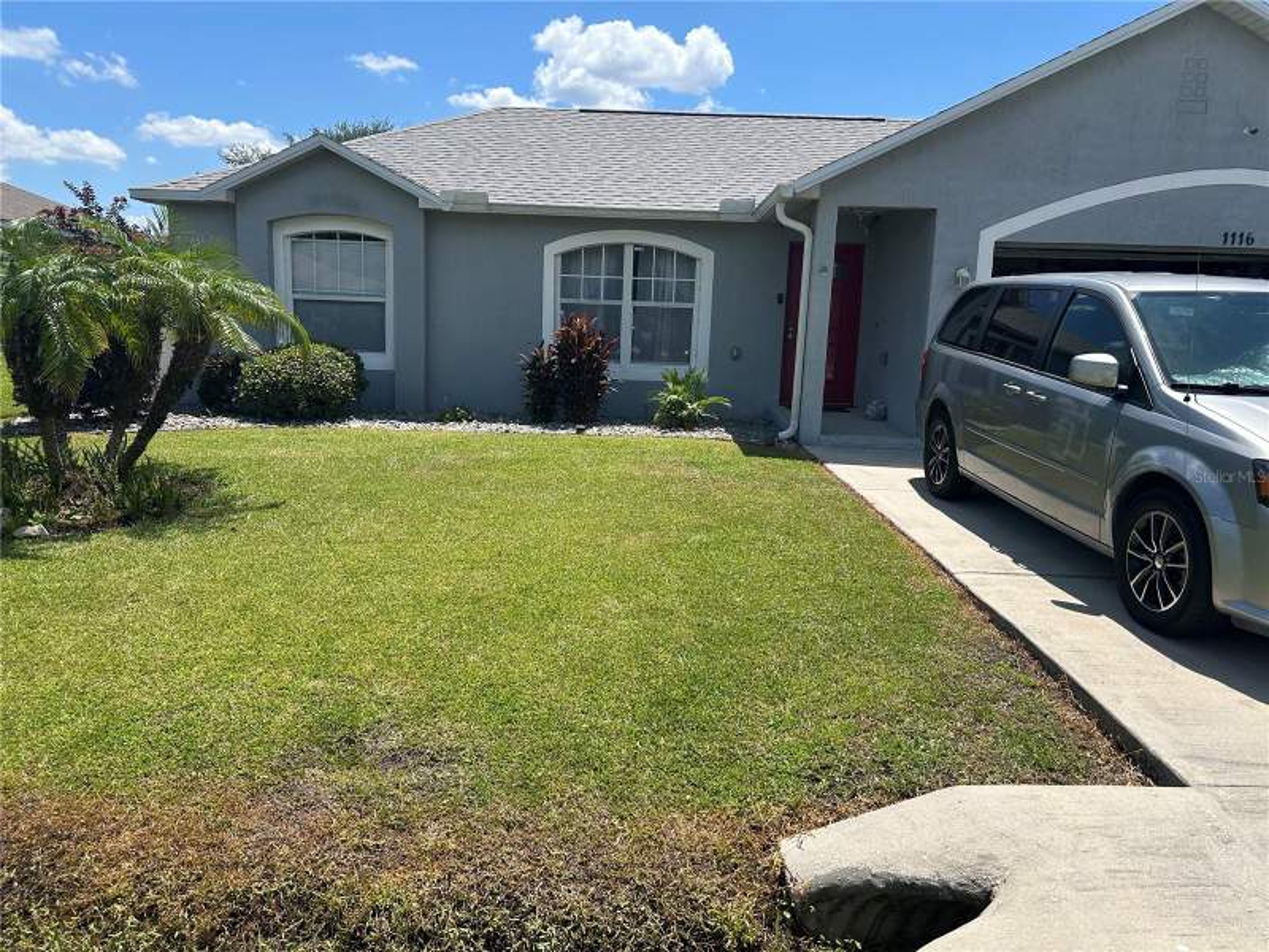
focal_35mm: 26
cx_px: 634
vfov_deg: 53.1
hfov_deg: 67.3
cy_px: 476
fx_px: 953
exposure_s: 1/3356
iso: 50
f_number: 1.5
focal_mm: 5.7
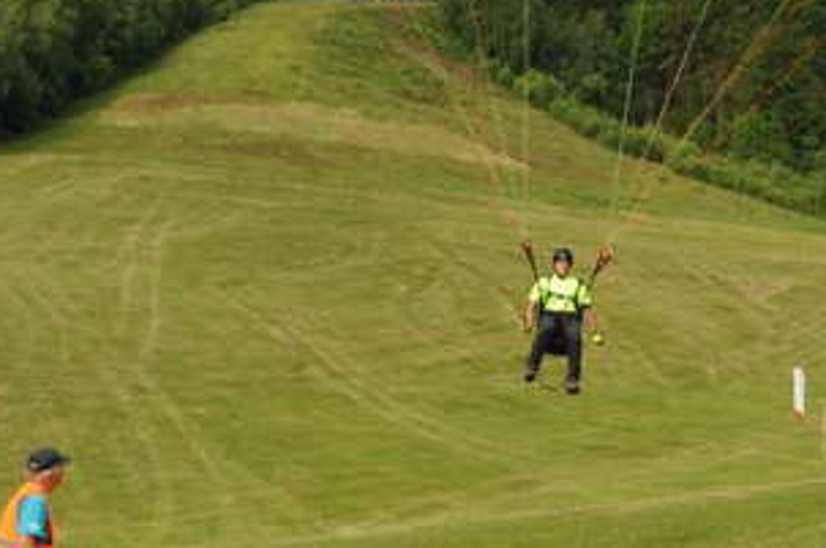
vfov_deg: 16.5
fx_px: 1885
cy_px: 305
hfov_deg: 24.6
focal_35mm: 82
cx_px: 521
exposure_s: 1/160
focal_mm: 21
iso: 200
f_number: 13
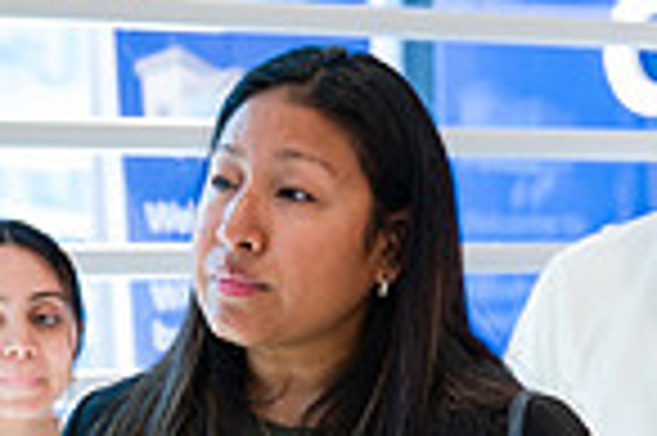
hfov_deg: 10.6
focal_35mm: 194
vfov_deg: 7.0
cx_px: 252
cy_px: 562
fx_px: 3536
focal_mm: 47
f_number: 3.2
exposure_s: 1/200
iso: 500
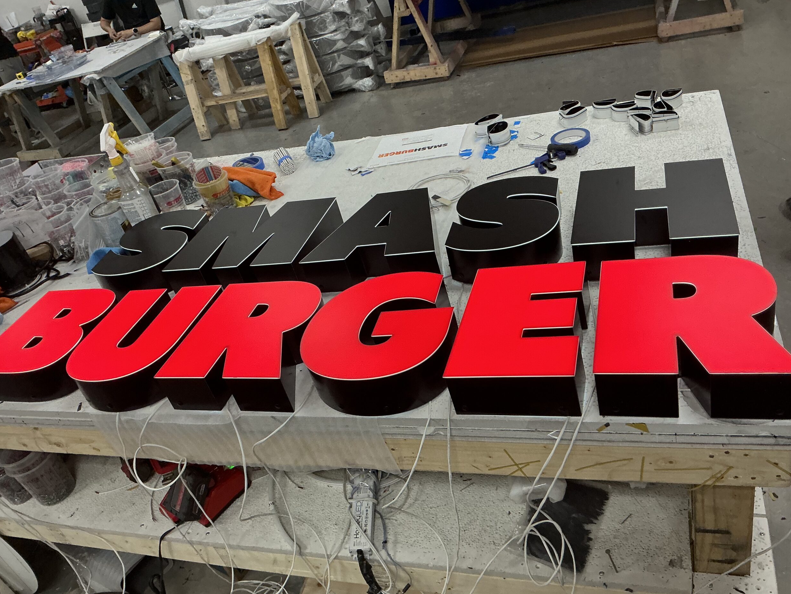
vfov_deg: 48.2
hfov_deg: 61.7
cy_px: 294
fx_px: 663
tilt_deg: -33.2
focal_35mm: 29
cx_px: 392
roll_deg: +16.3
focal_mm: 3
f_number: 1.8
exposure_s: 1/60
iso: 125
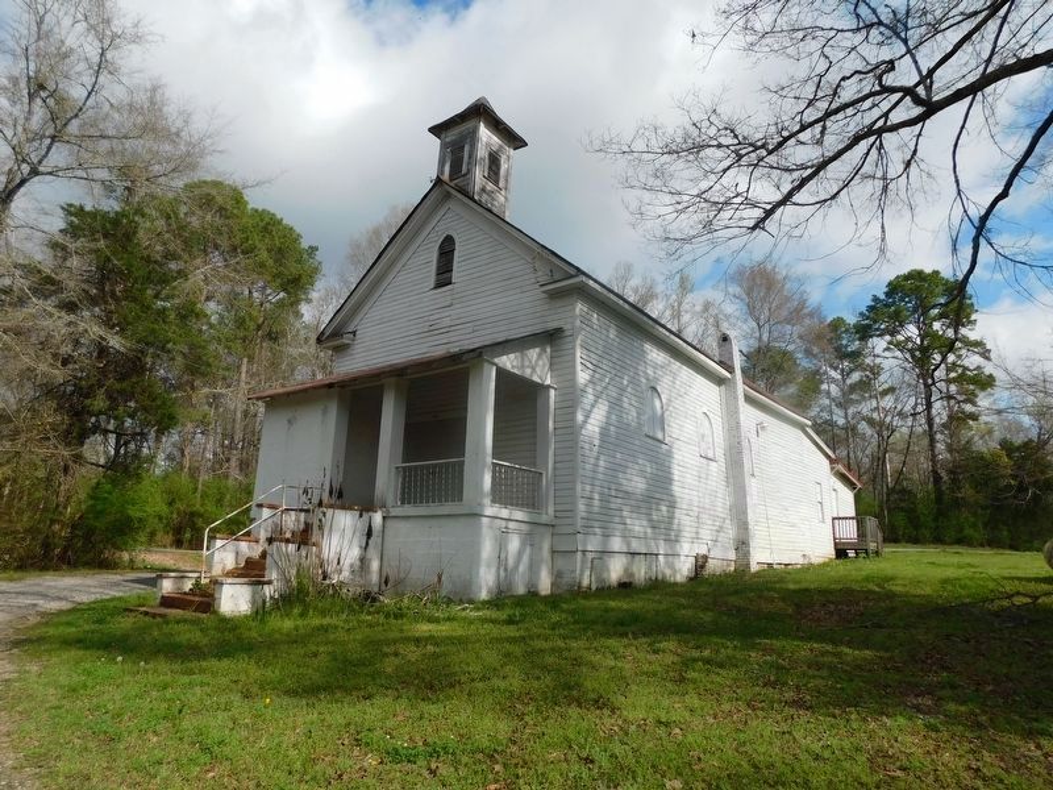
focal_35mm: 23
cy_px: 395
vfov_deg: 58.9
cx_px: 526
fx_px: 700
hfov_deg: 73.9
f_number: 6
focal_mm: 4
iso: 125
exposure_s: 1/640
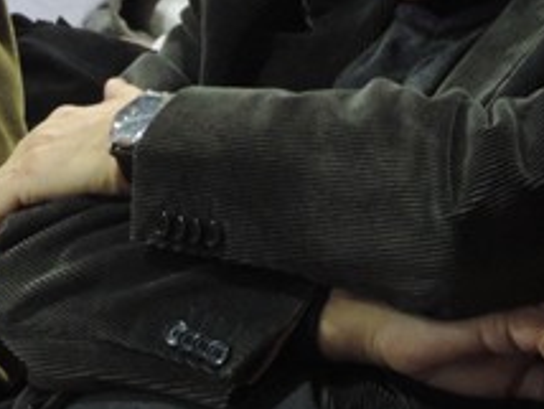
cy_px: -188
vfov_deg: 4.7
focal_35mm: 314
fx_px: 4940
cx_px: 48
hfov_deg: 6.3
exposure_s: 1/10
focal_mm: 18.7
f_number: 4.2
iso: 800
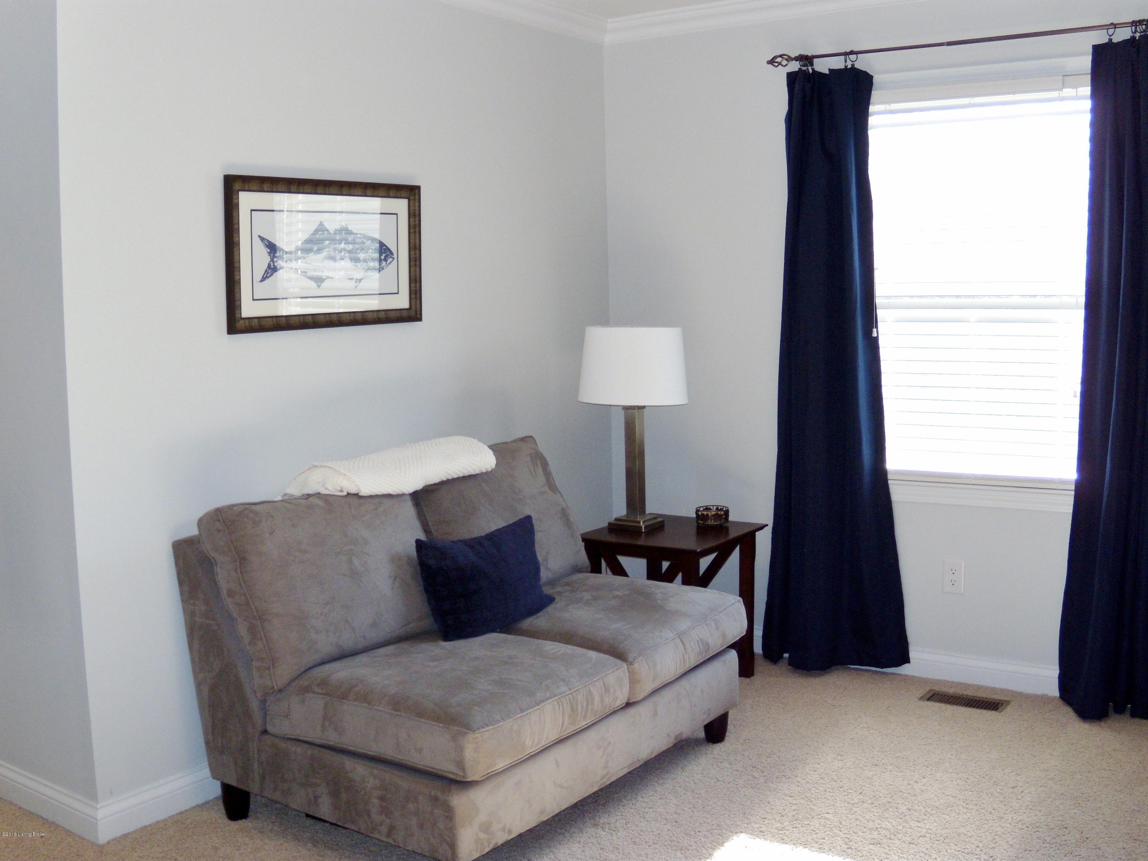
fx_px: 1194
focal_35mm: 36
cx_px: 574
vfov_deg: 39.7
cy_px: 430
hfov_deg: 51.4
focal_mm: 6.4
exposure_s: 1/60
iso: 160
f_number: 3.6
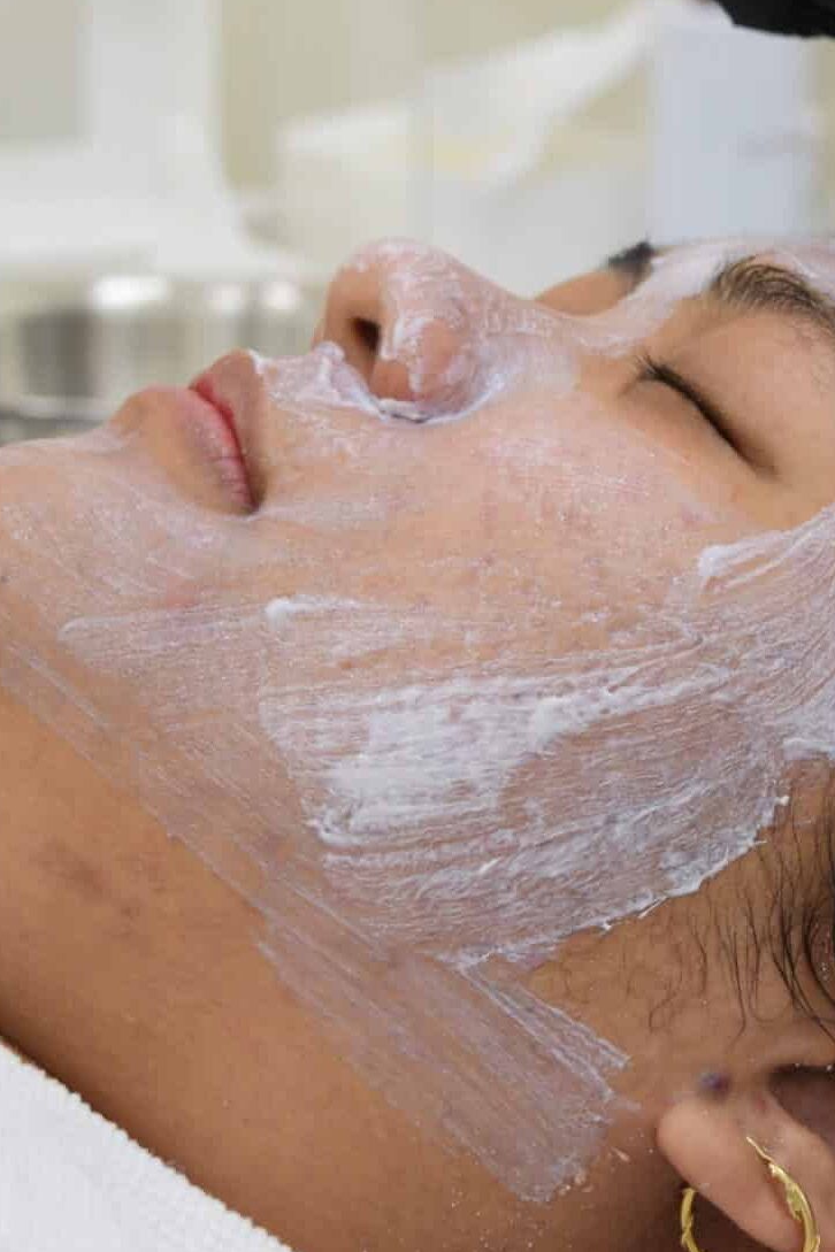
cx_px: 639
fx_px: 4905
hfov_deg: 9.7
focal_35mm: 141
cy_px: 374
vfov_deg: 14.5
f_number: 5
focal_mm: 40
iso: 400
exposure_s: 1/100
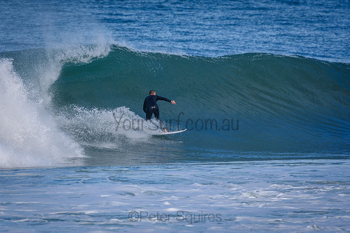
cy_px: 116
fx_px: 6126
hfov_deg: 3.3
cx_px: 175
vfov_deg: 2.2
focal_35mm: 630
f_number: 5.6
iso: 400
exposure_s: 1/2000
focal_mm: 420
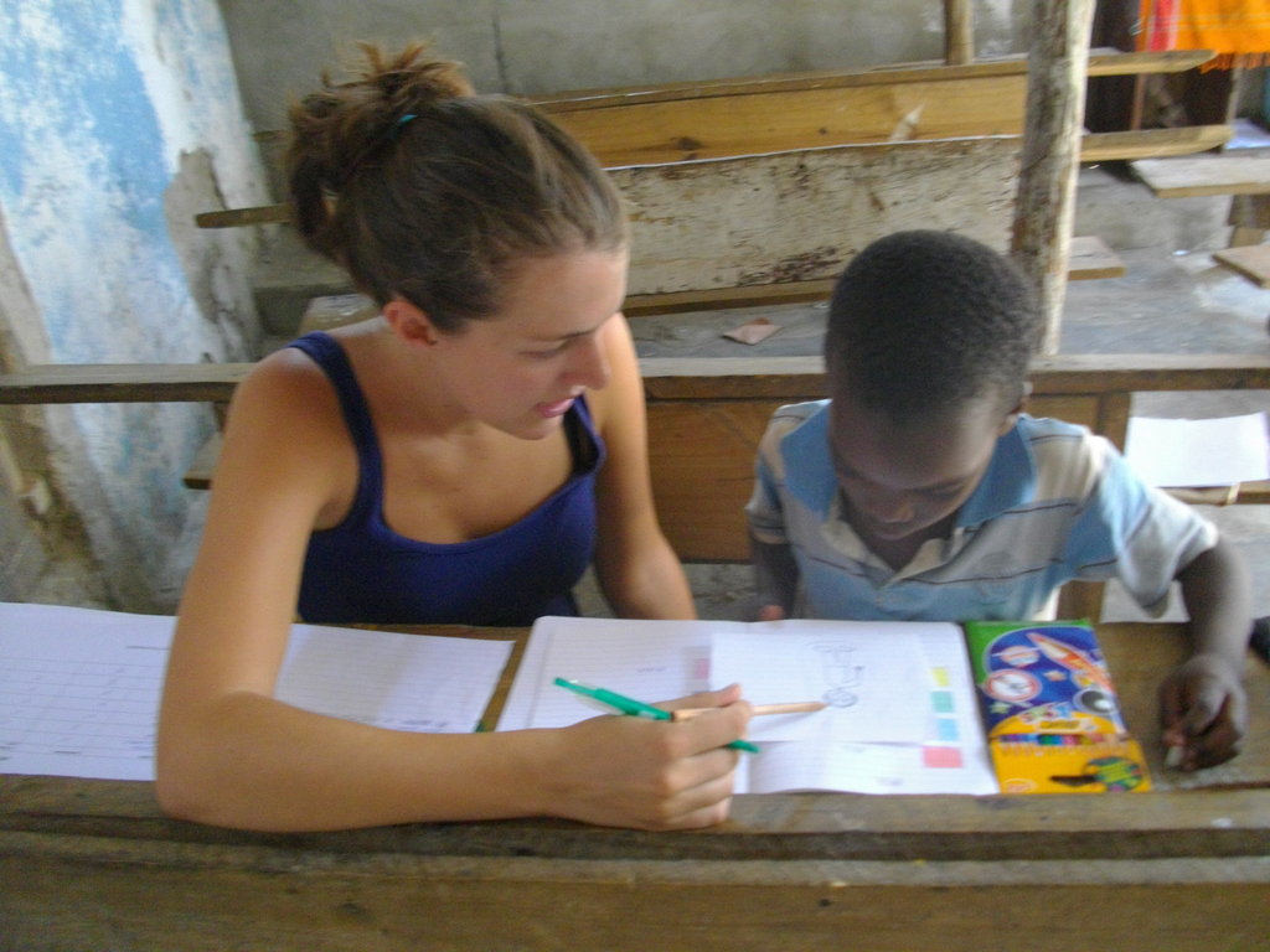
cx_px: 635
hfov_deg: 56.8
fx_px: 1174
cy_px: 476
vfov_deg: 44.2
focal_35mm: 32
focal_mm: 5.7
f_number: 2.9
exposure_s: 1/50
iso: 315
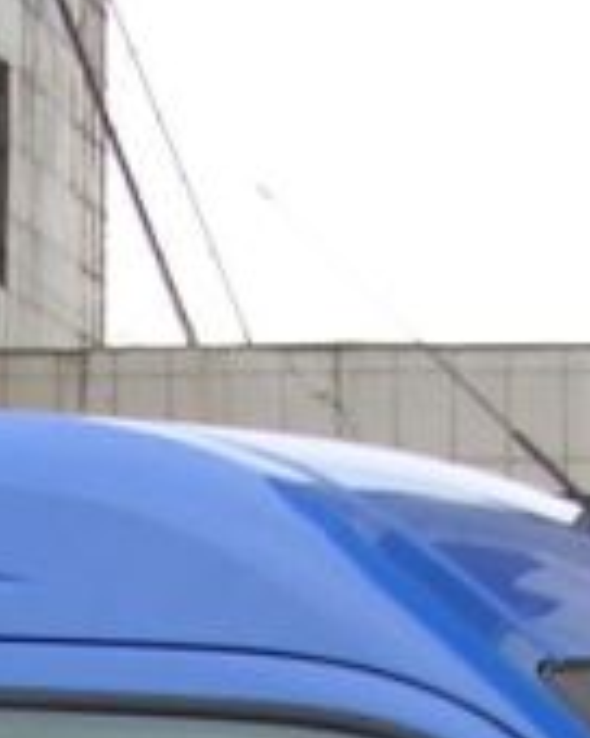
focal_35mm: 175
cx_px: 48
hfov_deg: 8.8
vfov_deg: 10.5
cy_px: 1259
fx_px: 3820
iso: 50
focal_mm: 5.8
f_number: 2.8
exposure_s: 1/26
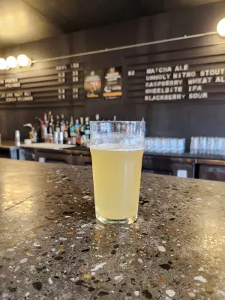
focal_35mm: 23
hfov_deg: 58.9
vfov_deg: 73.9
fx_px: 199
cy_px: 150
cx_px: 112
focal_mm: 5.4
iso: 500
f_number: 1.8
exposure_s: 1/120
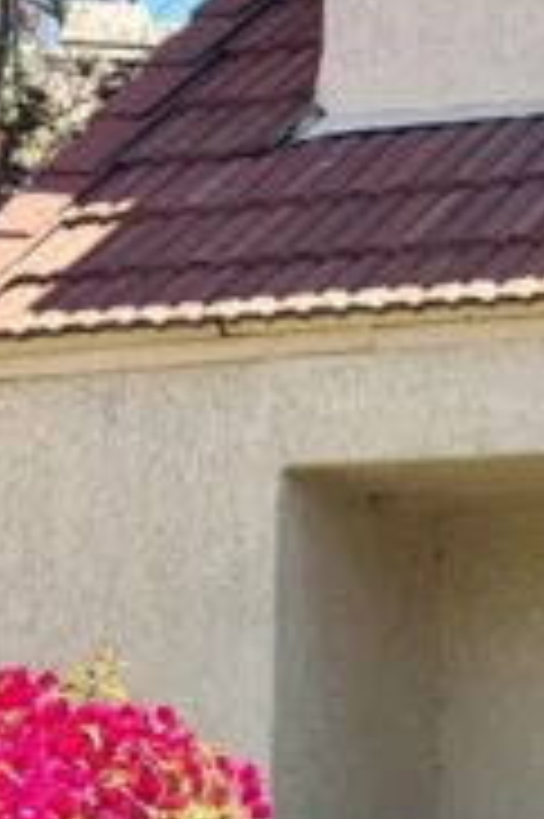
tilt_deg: +8.2
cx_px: 1018
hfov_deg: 6.5
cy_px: 626
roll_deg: -0.4
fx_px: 4655
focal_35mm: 205
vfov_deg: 10.0
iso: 80
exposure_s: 1/2088
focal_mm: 6.76
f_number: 1.78
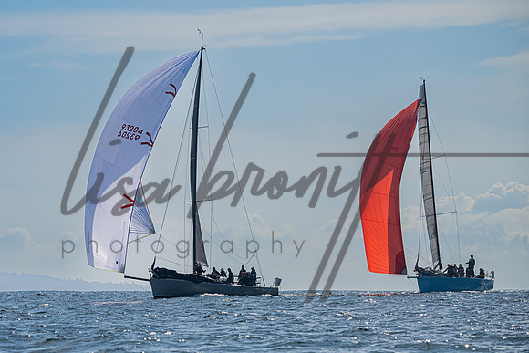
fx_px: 3665
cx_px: 225
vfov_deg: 5.5
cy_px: 168
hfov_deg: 8.3
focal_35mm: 249
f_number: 6.3
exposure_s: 1/5000
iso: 320
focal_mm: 190
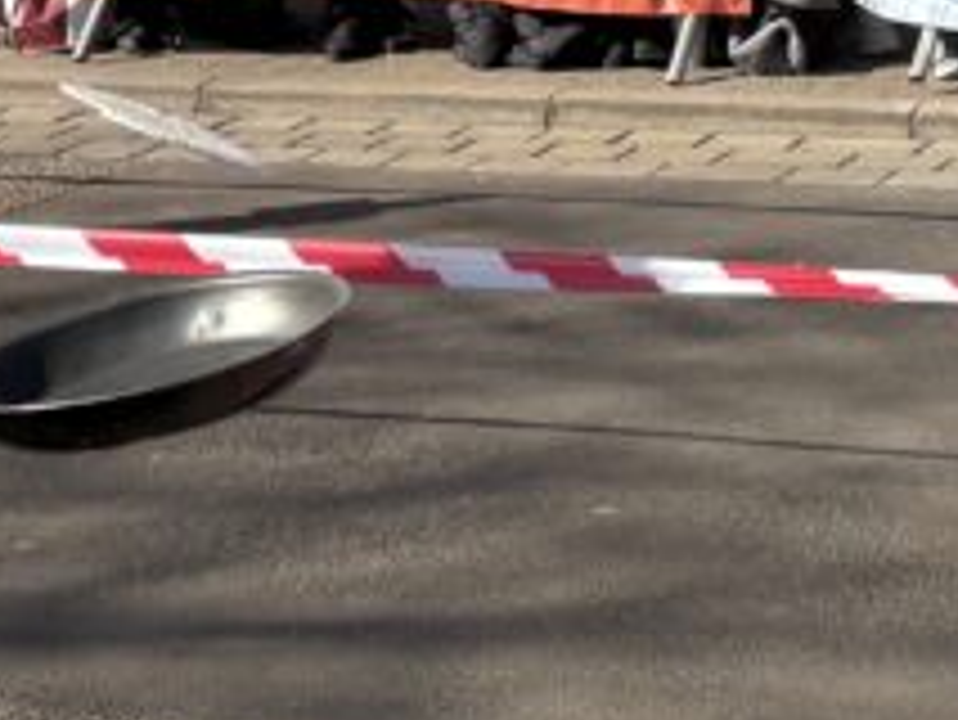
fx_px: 3461
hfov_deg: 15.4
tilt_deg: -2.8
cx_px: 980
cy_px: -302
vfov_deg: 11.5
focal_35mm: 125
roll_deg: -0.2
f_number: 1.6
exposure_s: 1/3279
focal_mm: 5.96
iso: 50
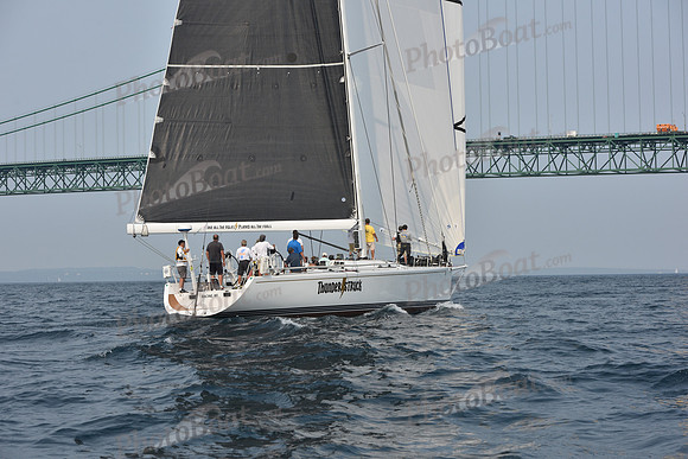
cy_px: 230
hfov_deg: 28.8
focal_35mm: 70
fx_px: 1338
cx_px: 344
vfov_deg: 19.5
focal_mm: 70
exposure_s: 1/1250
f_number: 7.1
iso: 250
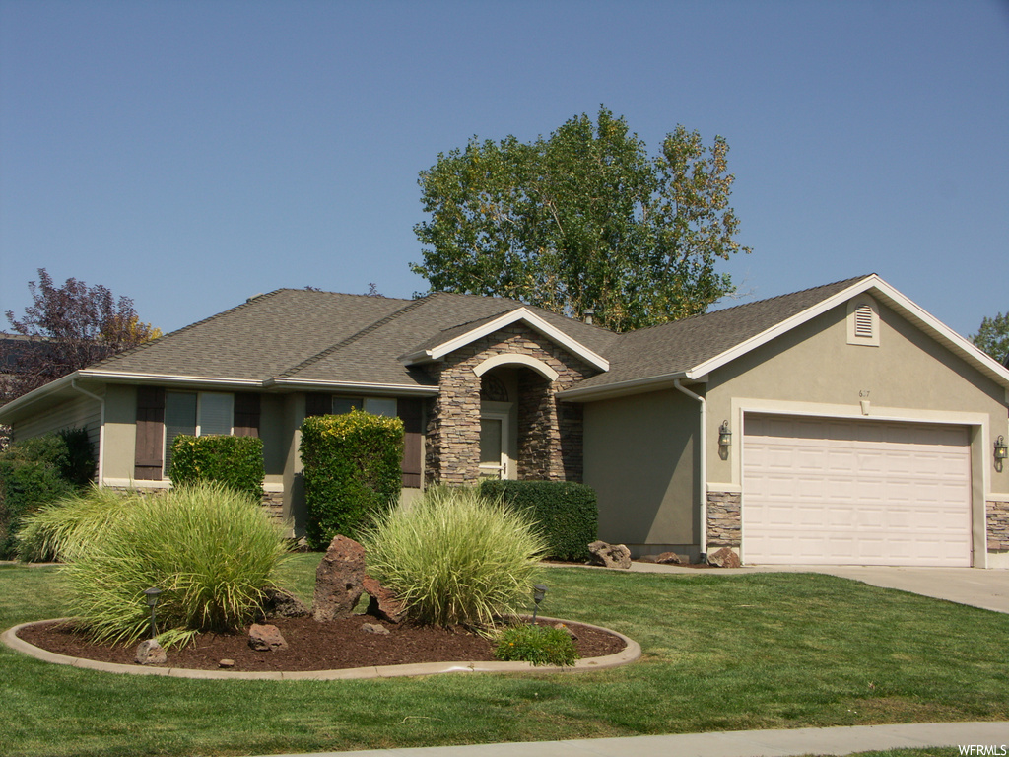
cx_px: 504
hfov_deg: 38.2
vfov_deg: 29.1
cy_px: 378
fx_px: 1457
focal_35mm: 50
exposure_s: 1/320
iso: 64
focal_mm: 12.92
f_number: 7.1
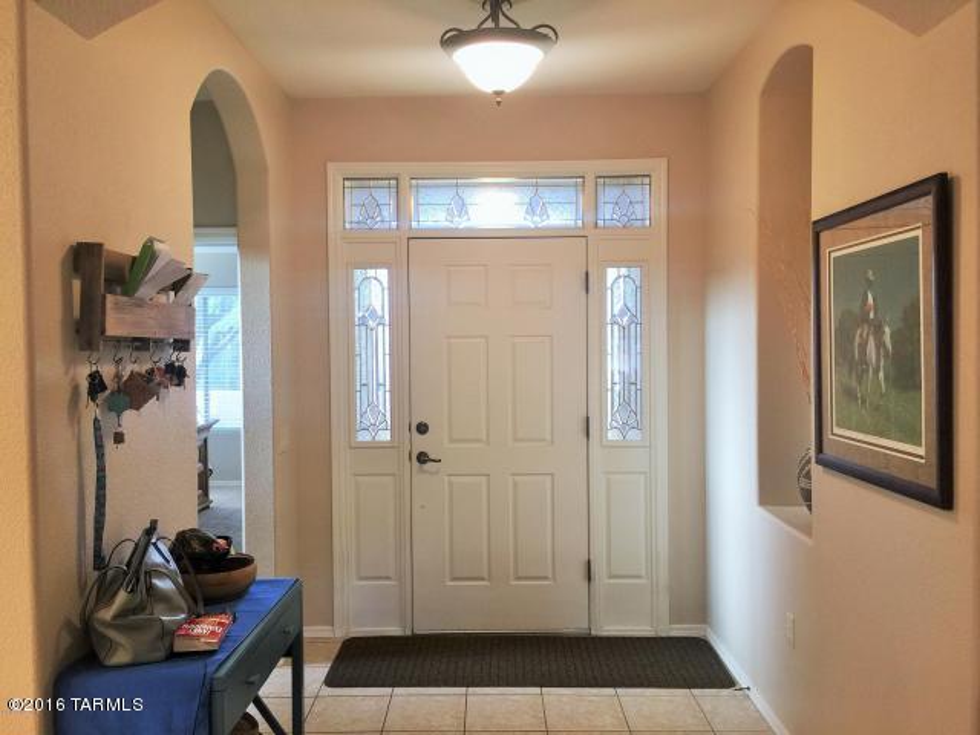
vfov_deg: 48.2
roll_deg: +0.0
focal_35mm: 29
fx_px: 821
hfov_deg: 61.7
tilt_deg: -1.4
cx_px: 490
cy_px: 368
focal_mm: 4.15
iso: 32
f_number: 2.2
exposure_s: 1/15
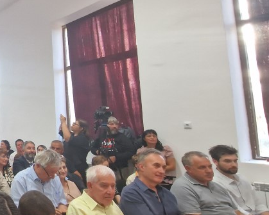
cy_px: 96
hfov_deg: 41.2
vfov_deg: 47.0
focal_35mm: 31
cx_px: -48
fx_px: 247
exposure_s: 1/50
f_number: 2.2
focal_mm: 2.2
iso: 64
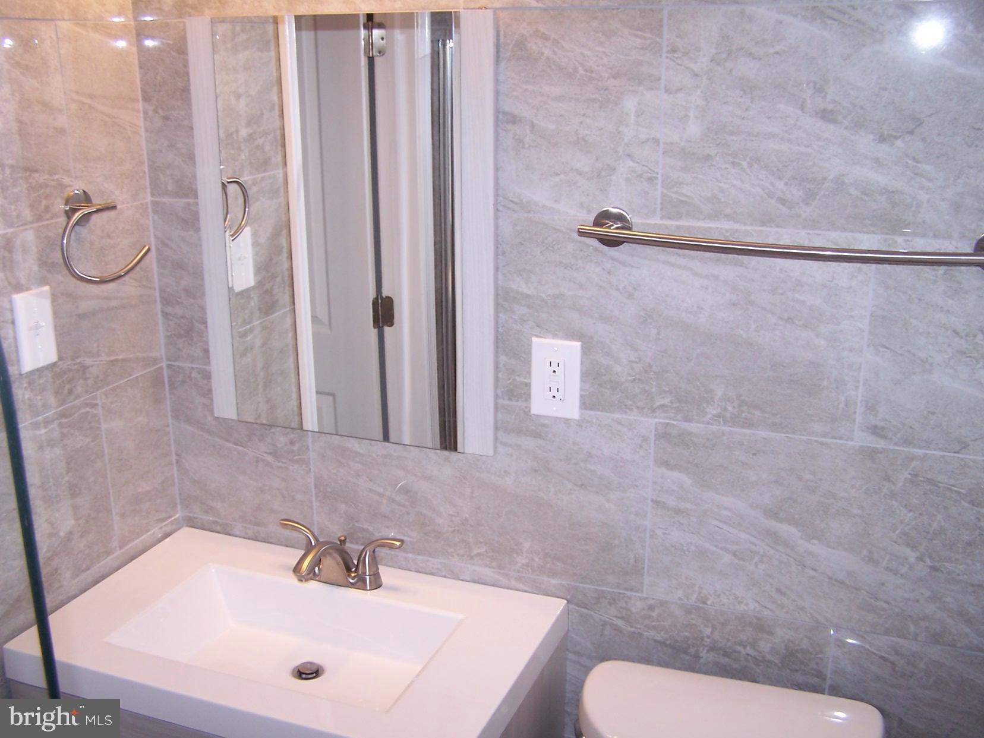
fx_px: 1080
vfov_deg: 37.7
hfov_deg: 49.0
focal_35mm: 38
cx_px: 492
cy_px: 369
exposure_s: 1/60
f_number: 2.8
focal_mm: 6.3
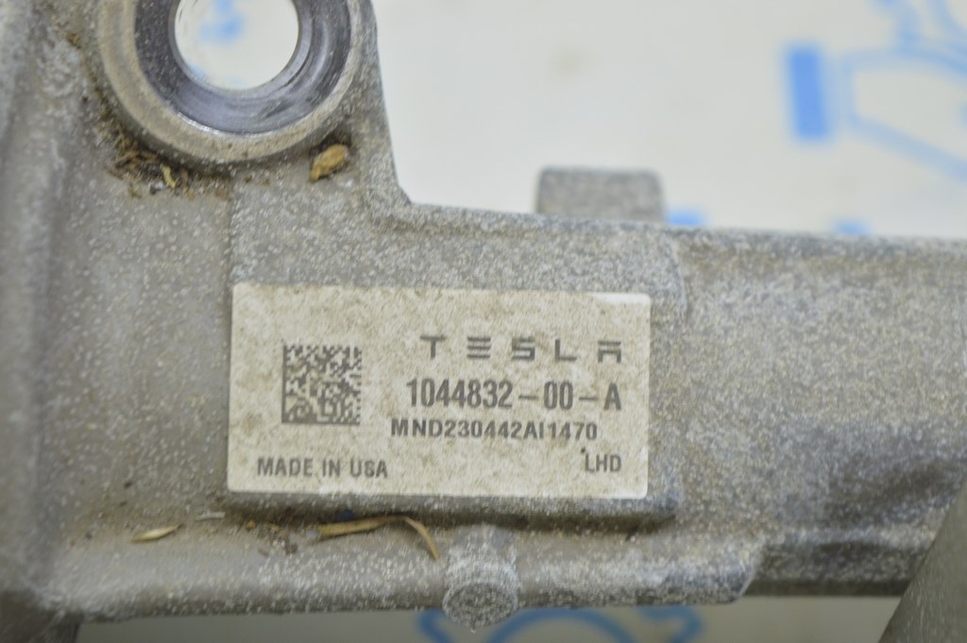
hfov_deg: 24.6
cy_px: 322
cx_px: 484
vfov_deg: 16.5
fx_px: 2214
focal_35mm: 82
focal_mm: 55
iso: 400
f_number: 5.6
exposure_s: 1/20
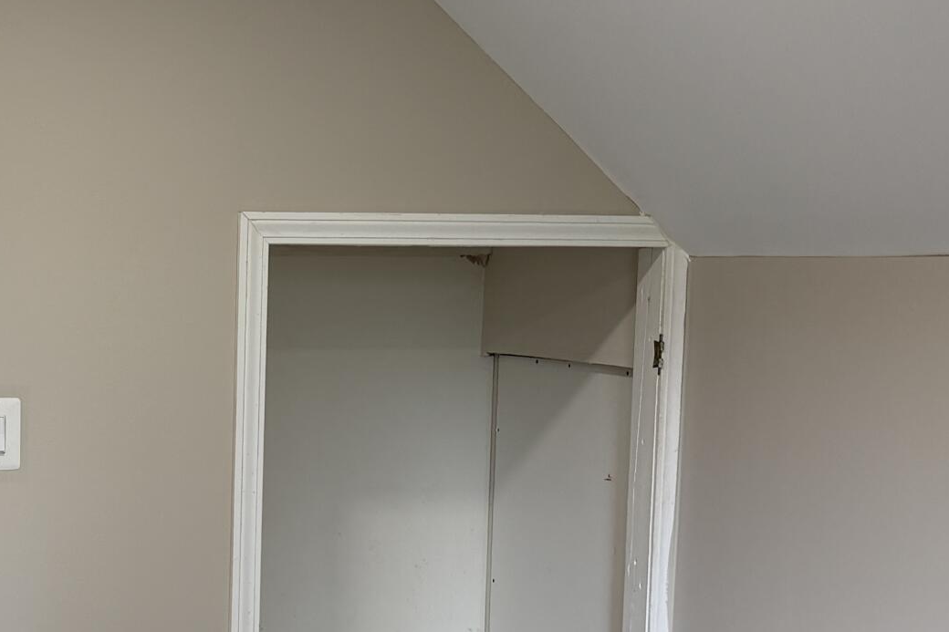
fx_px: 1898
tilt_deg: -6.1
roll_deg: +0.2
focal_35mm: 72
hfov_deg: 26.2
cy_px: 479
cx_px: -58
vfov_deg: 18.8
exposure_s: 1/60
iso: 160
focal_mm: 6.76
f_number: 1.78
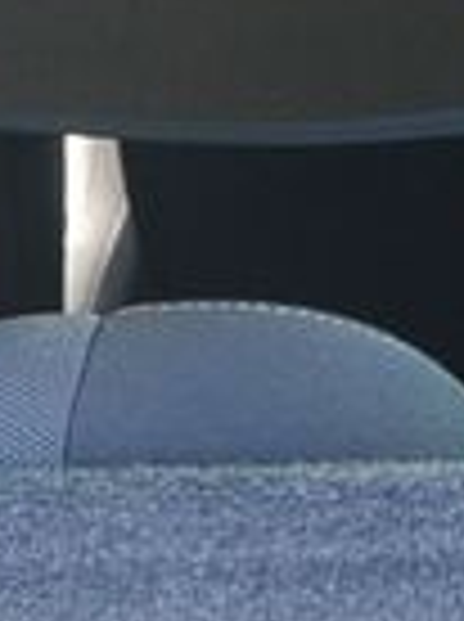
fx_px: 3460
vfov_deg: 10.2
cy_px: -34
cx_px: 595
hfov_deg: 7.6
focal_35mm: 193
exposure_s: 1/50
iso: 200
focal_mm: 10
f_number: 3.5
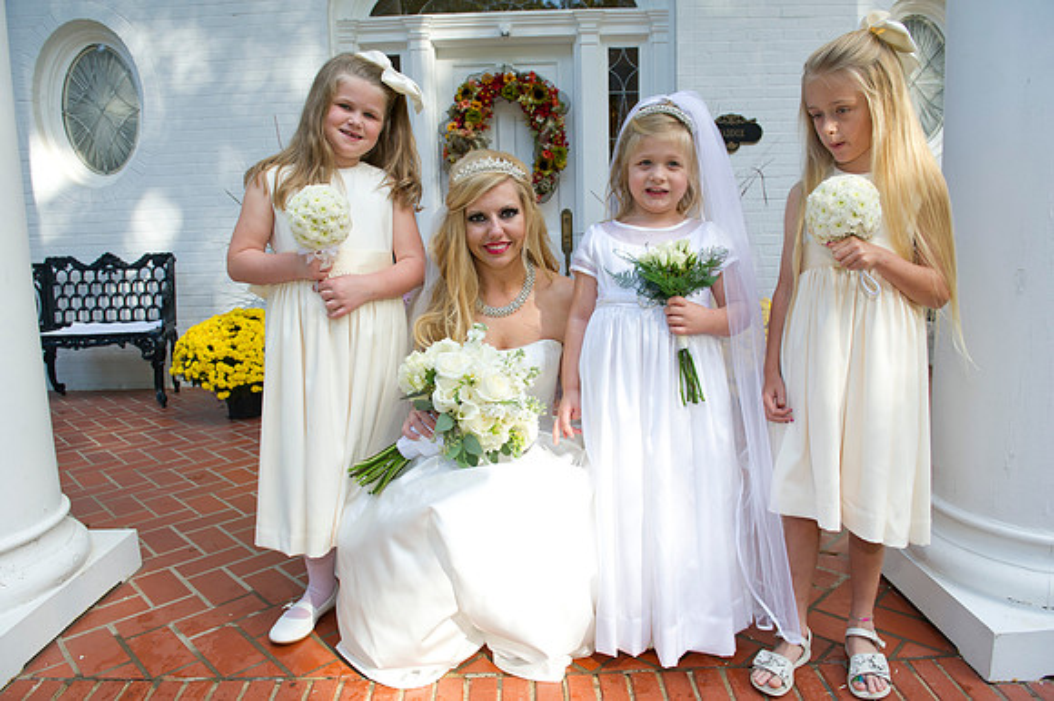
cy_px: 350
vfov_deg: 53.1
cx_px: 527
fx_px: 702
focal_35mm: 24
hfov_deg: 73.8
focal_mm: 24
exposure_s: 1/320
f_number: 6.3
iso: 400
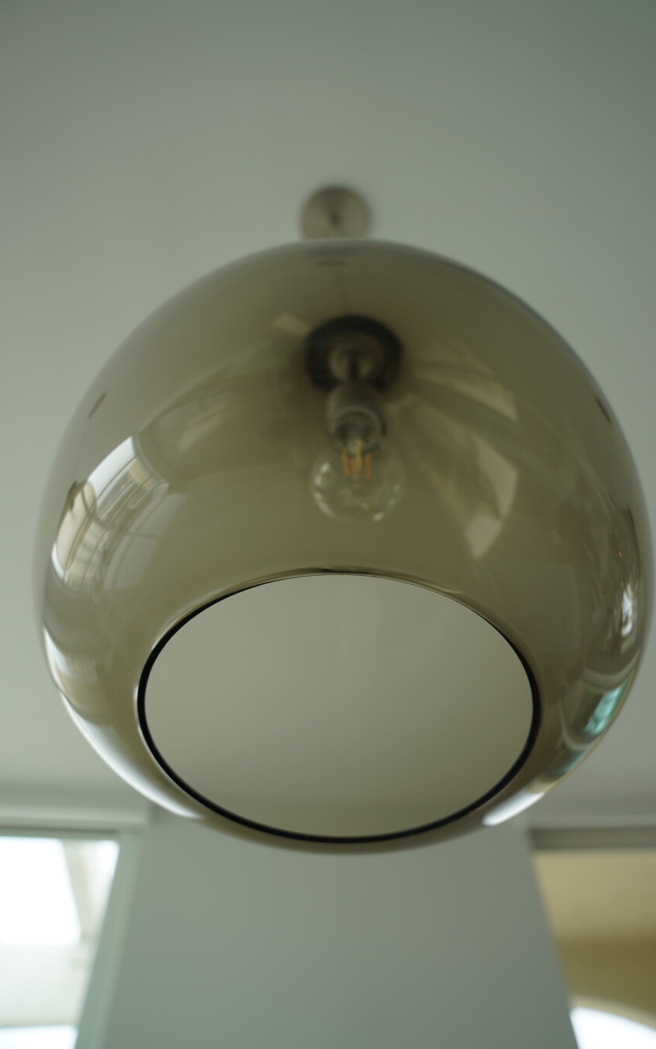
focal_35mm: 26
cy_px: 503
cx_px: 362
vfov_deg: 70.4
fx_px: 743
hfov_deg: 47.5
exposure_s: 1/60
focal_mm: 24
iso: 125
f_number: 4
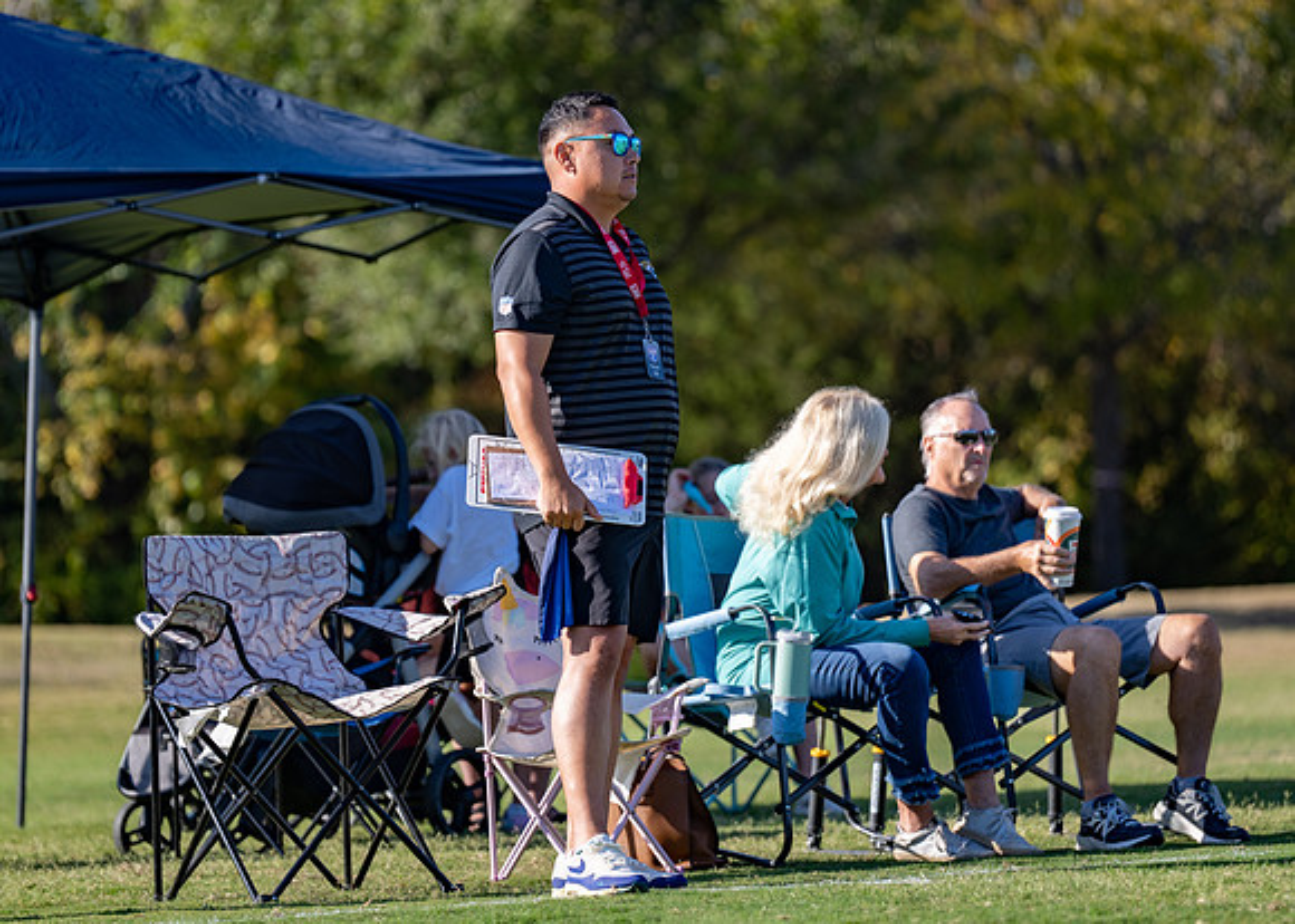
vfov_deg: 6.7
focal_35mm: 216
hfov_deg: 9.3
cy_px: 391
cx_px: 571
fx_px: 7941
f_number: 2.8
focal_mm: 170
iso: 100
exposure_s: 1/1000
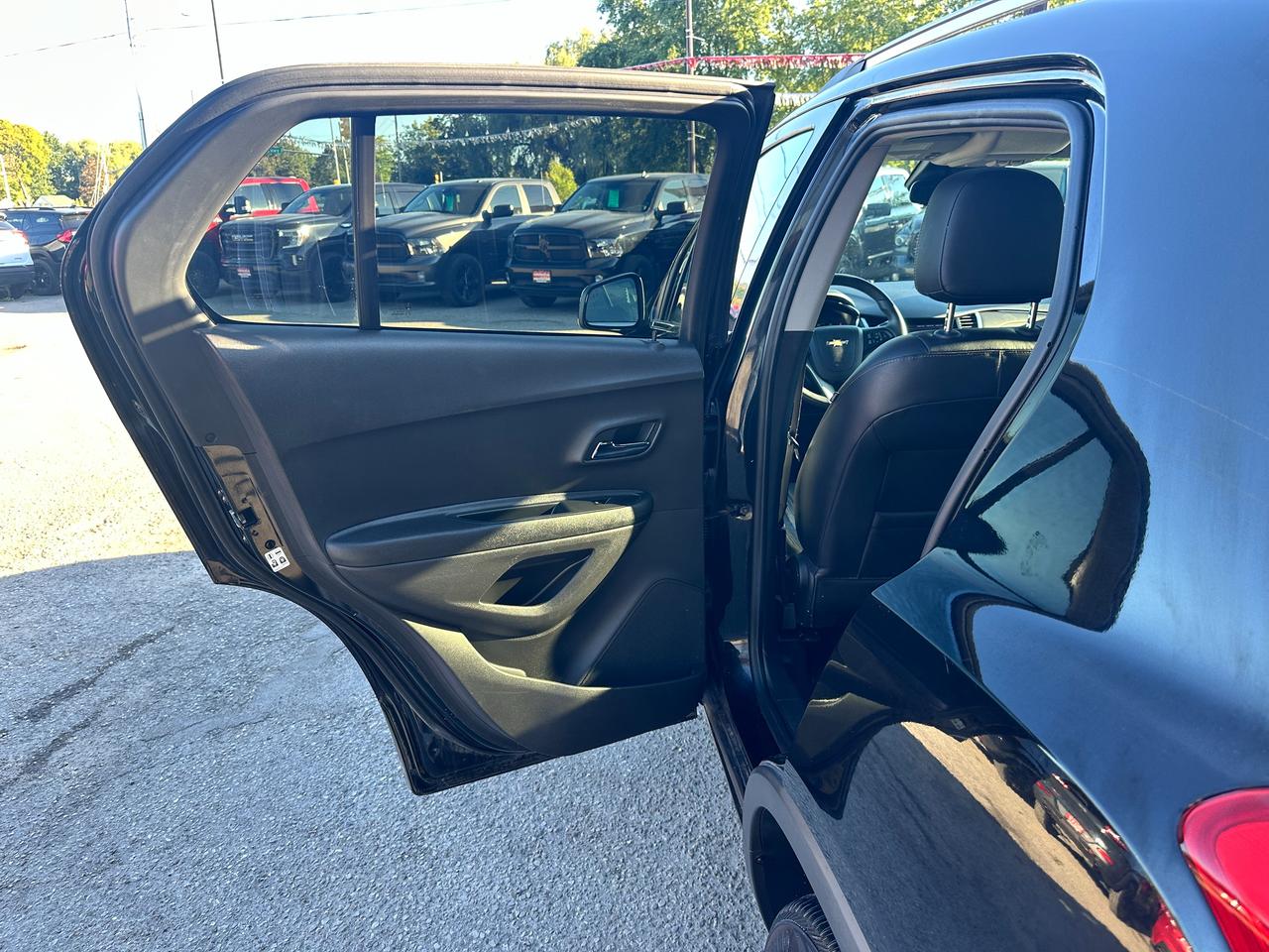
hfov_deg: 71.6
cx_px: 634
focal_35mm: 24
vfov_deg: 56.8
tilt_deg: -16.0
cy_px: 476
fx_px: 880
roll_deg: +1.2
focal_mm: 6.86
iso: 80
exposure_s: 1/121
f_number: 1.78
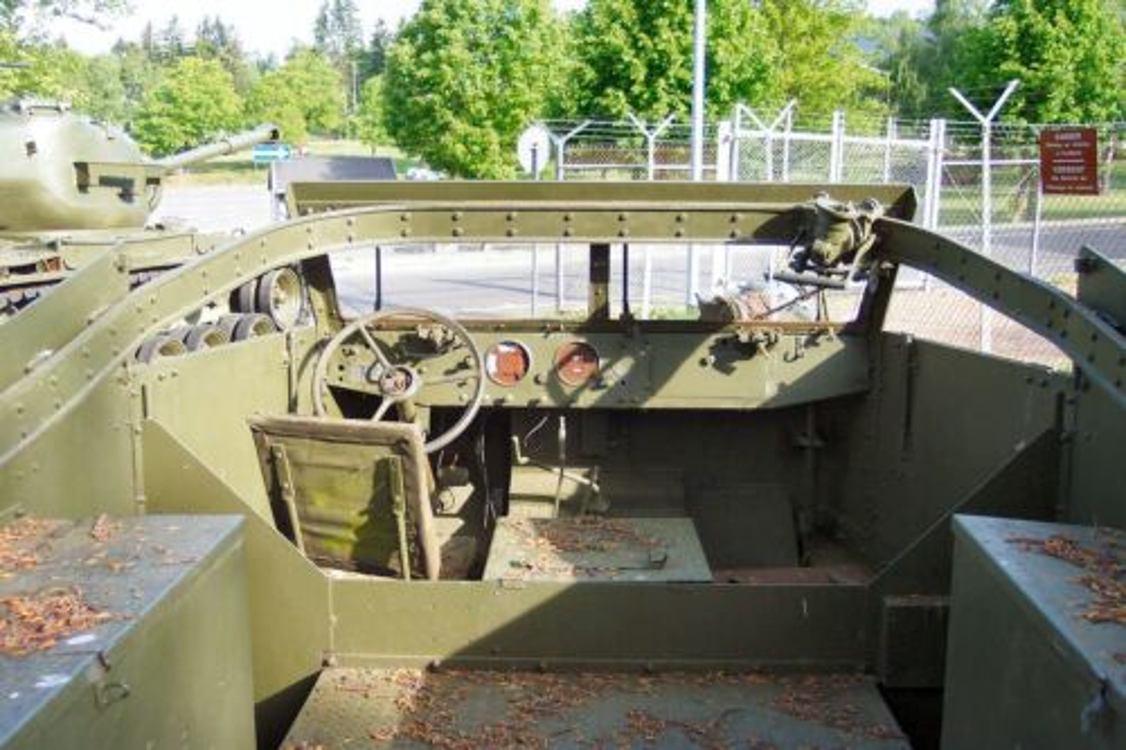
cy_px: 375
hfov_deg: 50.7
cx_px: 563
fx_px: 1188
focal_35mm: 38
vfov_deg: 35.0
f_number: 2.8
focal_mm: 8
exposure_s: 1/250
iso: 120
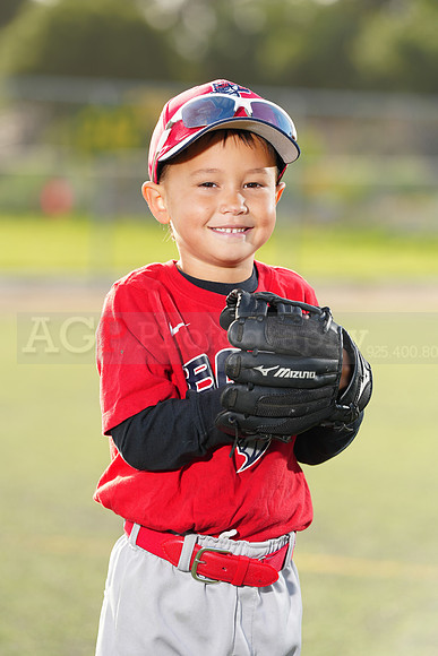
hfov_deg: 8.0
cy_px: 328
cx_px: 219
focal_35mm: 171
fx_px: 3119
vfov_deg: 12.0
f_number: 4.5
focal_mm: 171
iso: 100
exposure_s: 1/250
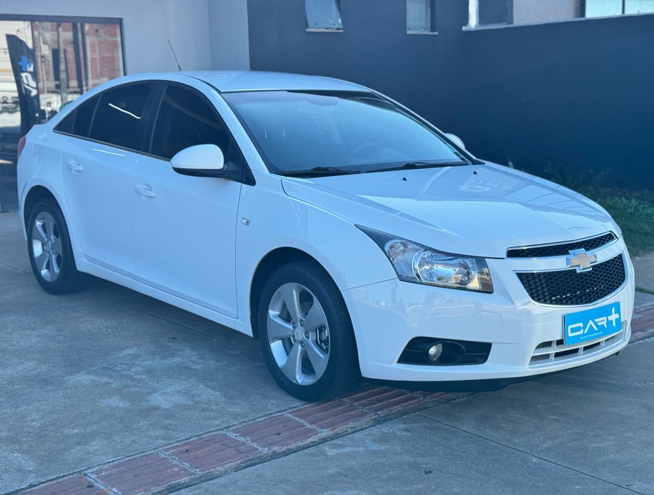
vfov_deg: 30.4
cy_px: 248
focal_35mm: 48
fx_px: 910
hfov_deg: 39.5
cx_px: 327
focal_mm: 6.76
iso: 64
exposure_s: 1/1287
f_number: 1.78
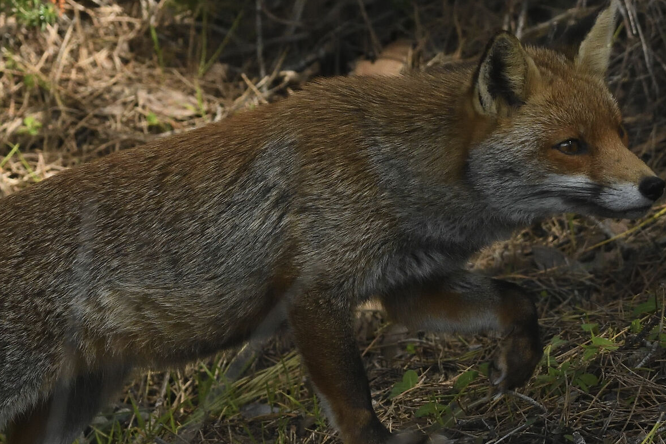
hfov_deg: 3.0
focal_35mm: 677
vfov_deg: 2.0
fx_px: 12524
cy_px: 266
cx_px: 199
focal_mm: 220
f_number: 8
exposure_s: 1/2500
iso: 3600
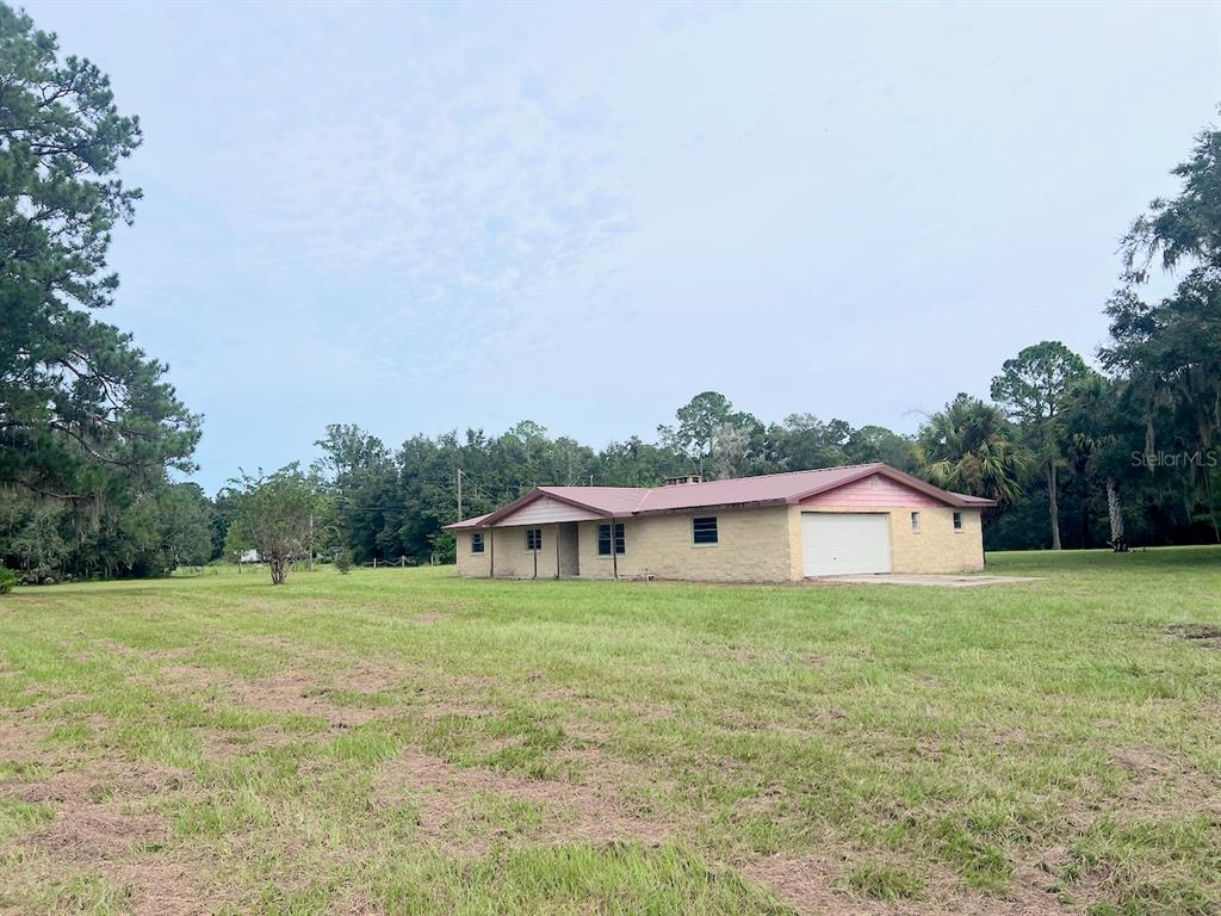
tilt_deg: +5.4
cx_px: 610
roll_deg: +1.7
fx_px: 917
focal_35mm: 26
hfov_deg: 67.3
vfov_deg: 53.1
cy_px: 458
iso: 50
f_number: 1.5
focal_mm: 5.7
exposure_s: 1/4630
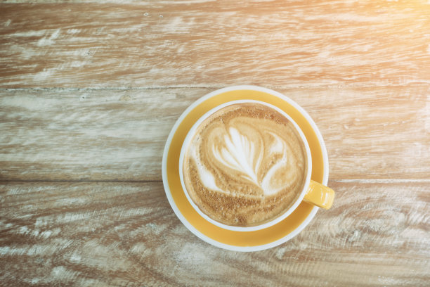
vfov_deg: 31.2
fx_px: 514
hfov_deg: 45.4
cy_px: 144
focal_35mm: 43
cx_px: 215
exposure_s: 1/50
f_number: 3.5
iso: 200
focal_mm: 15.74
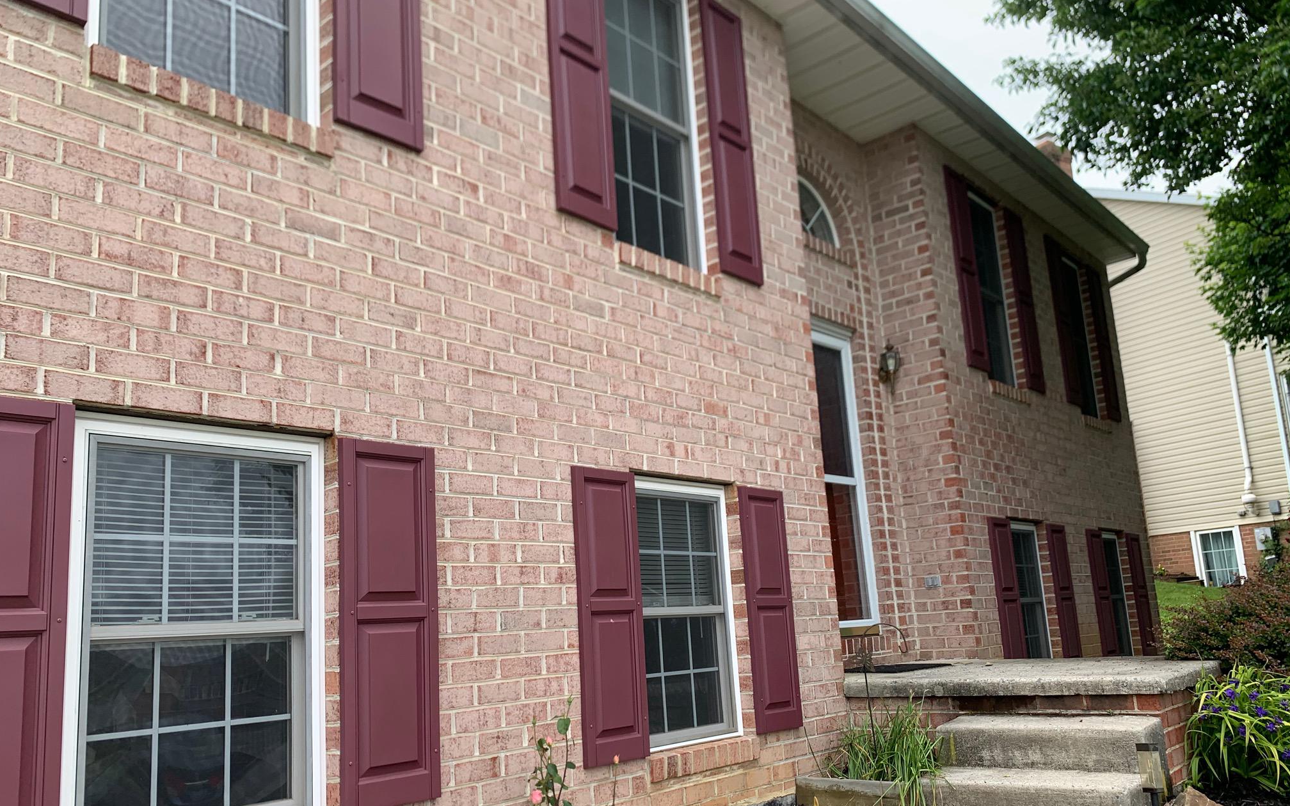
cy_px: 439
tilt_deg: +10.6
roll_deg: +5.0
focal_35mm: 28
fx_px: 984
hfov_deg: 66.5
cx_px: 651
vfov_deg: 44.5
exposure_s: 1/444
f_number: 1.8
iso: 25
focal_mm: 4.25
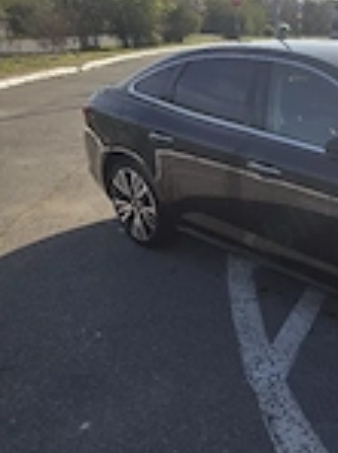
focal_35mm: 35
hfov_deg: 34.7
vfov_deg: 52.6
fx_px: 458
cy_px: 249
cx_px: 375
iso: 50
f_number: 2.2
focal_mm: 2.2
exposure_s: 1/5000
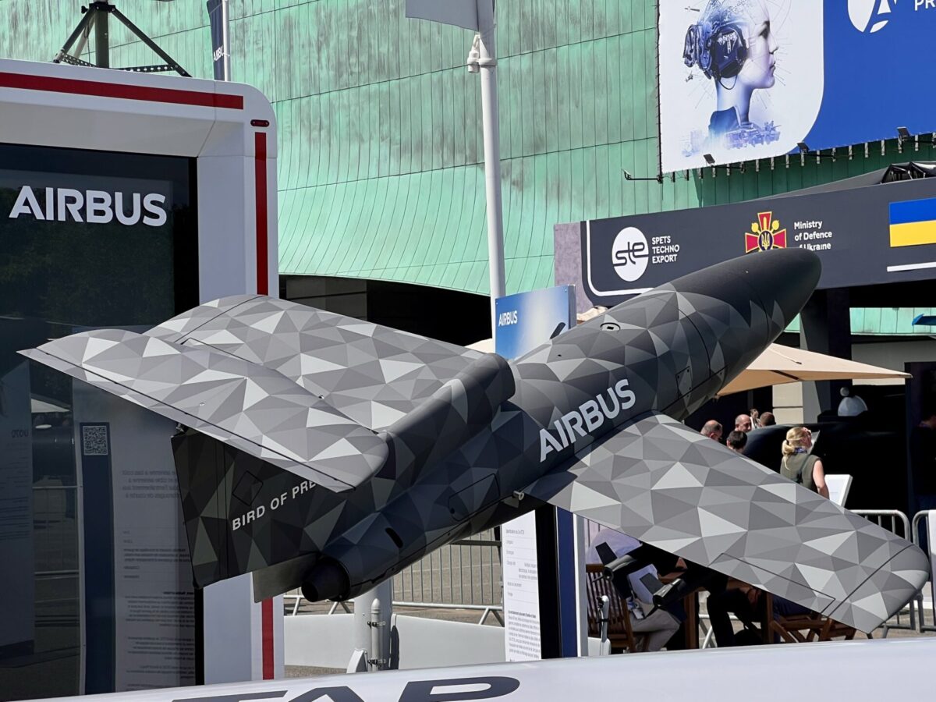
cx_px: 468
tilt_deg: +0.0
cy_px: 351
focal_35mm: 77
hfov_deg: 25.3
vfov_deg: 19.1
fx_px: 2082
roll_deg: +0.7
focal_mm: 9
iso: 32
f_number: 2.8
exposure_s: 1/1107
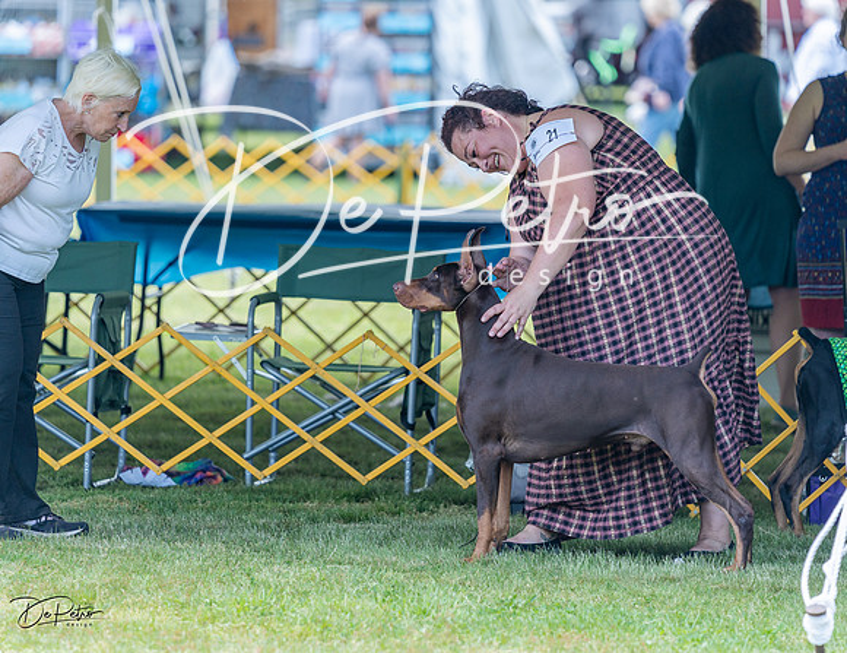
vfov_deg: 5.6
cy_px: 274
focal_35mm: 269
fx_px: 6646
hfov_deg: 7.3
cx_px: 424
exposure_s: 1/500
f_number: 3.2
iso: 125
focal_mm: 200
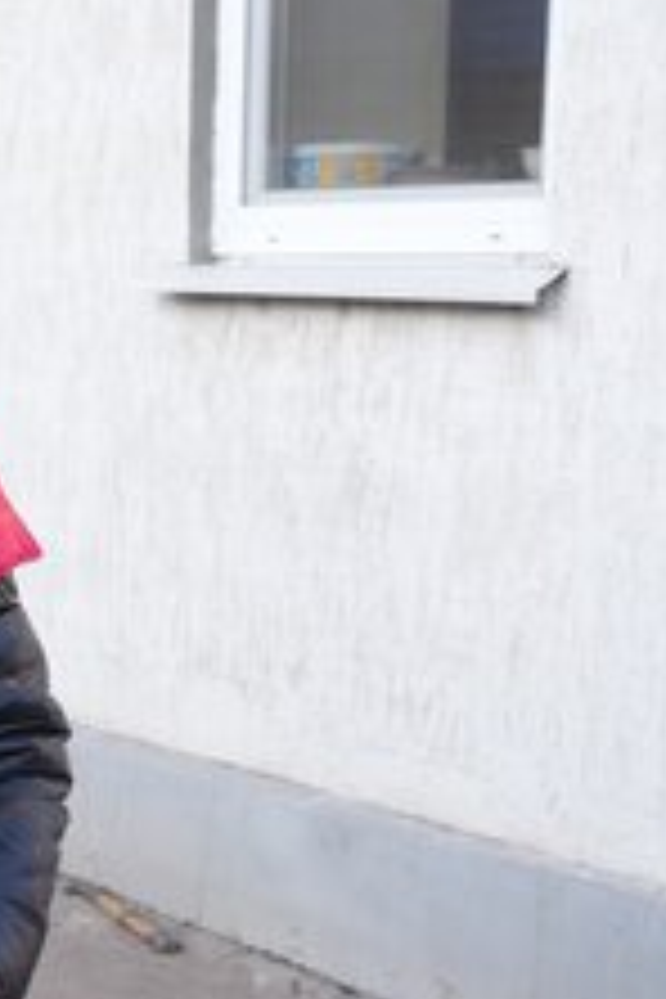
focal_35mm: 74
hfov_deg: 17.5
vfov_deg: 27.3
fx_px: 2053
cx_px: -148
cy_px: 556
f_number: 6.3
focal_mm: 41
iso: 400
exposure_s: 1/160
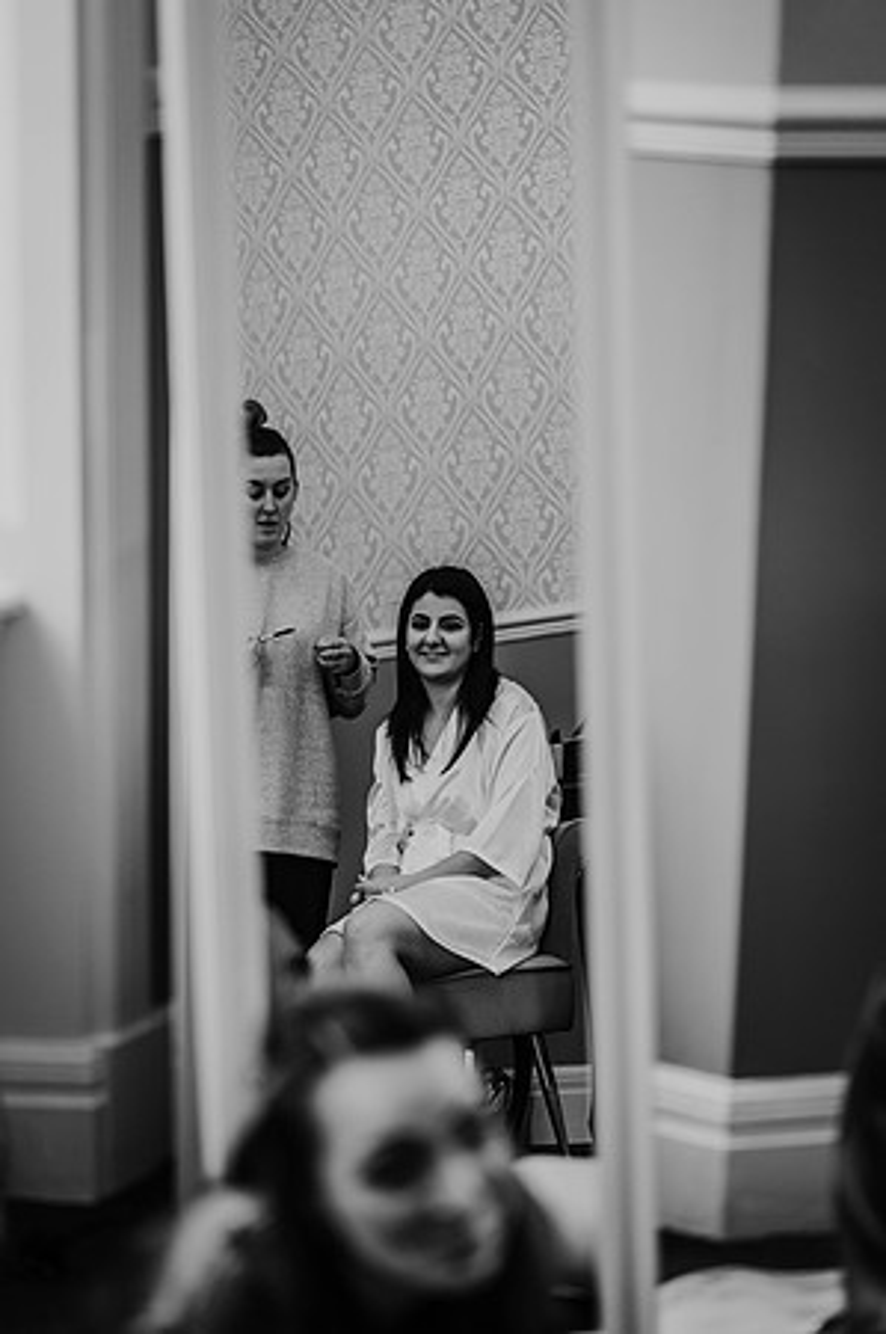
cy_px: 667
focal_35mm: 85
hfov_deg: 16.0
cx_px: 443
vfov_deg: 23.9
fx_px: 3145
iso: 900
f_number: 1.8
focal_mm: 85
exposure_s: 1/160
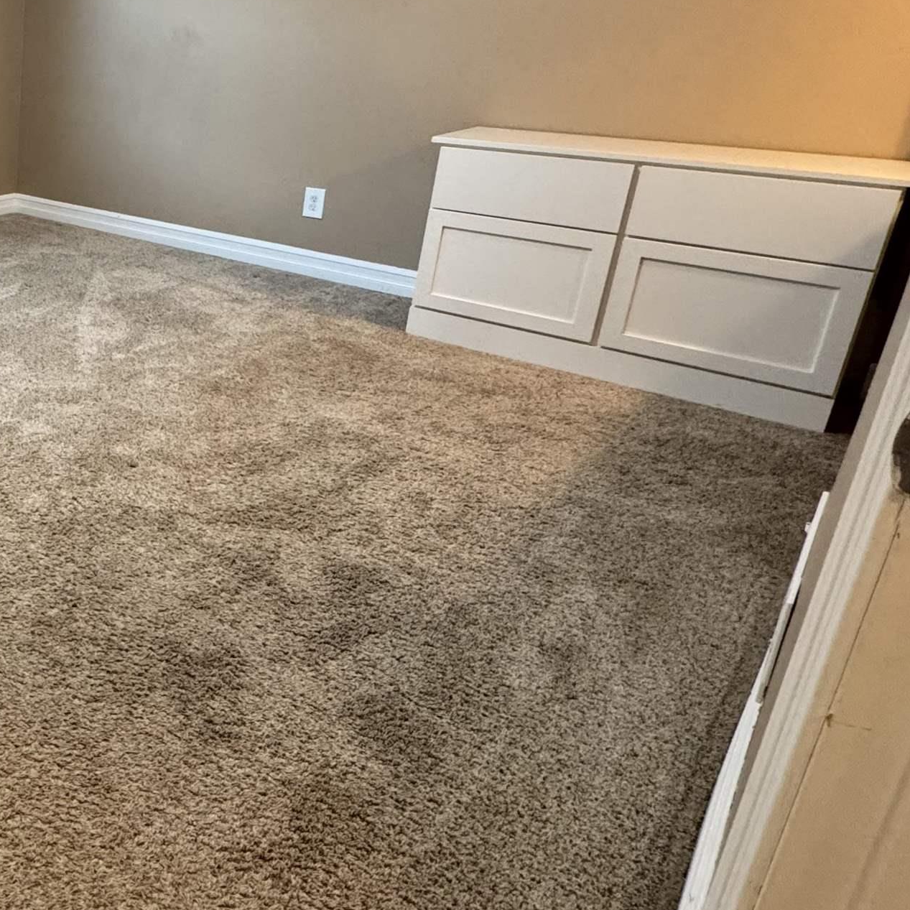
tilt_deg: -16.9
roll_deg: -0.8
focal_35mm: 30
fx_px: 892
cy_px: 289
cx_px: -101
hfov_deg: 42.1
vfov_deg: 52.8
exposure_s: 1/60
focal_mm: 2.22
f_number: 2.2
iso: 320
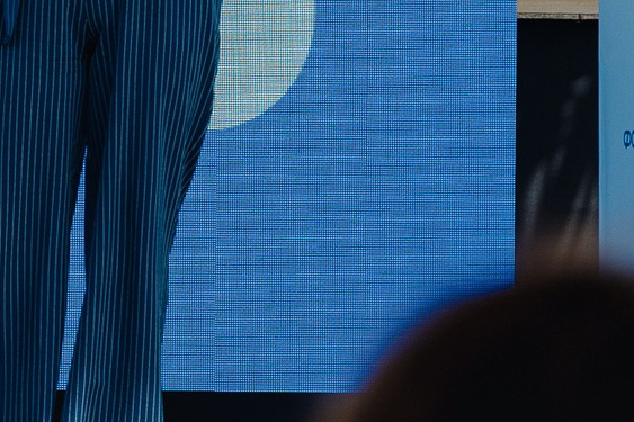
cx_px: -407
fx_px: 8327
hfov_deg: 4.3
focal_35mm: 473
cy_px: -136
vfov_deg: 2.9
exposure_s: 1/200
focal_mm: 103
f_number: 5.6
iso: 50
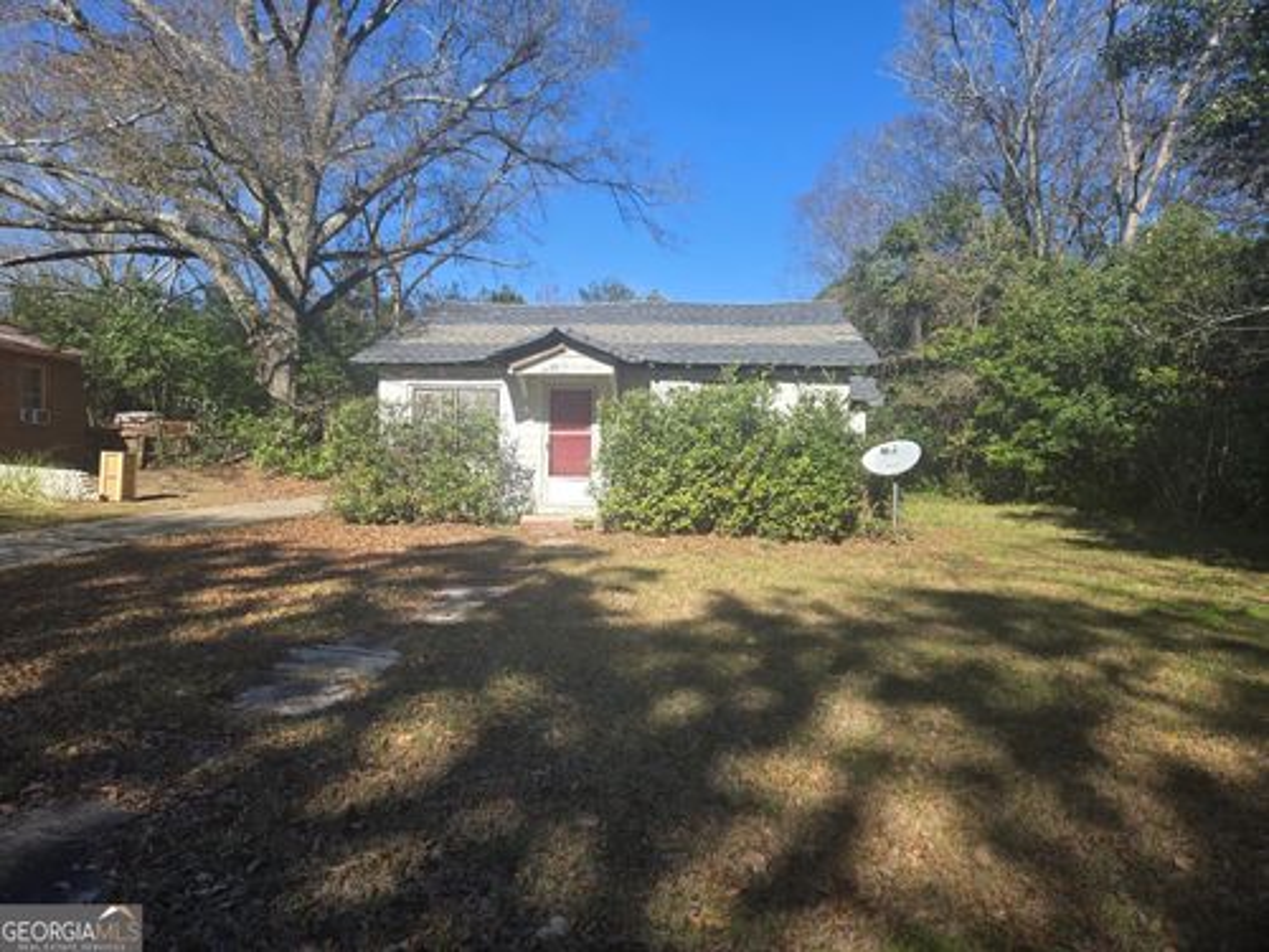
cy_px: 476
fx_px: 843
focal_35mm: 23
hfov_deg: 73.9
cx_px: 634
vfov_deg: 58.9
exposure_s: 1/957
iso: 25
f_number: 1.8
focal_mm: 5.4
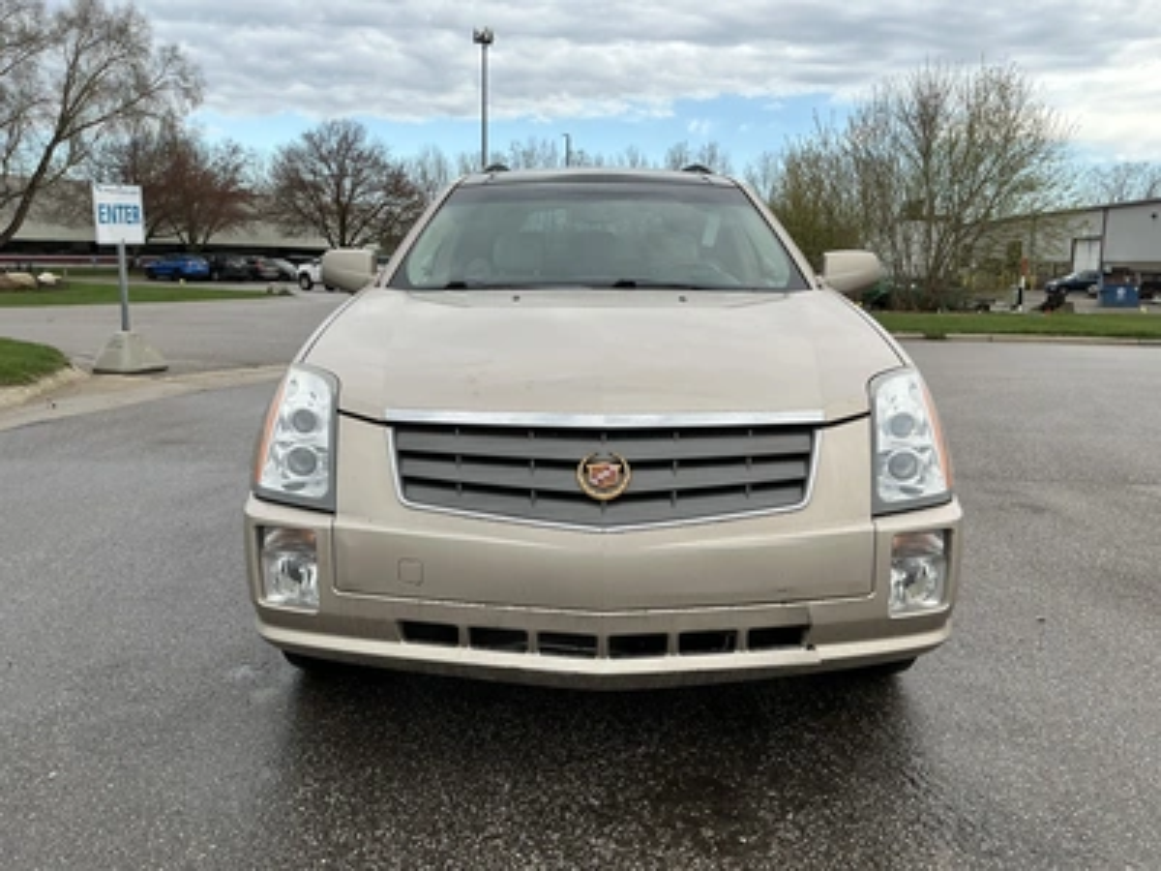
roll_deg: -1.9
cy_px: 436
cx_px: 580
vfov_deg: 49.7
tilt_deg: -6.8
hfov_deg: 63.4
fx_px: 939
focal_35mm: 28
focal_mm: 3
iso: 25
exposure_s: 1/816
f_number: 1.8
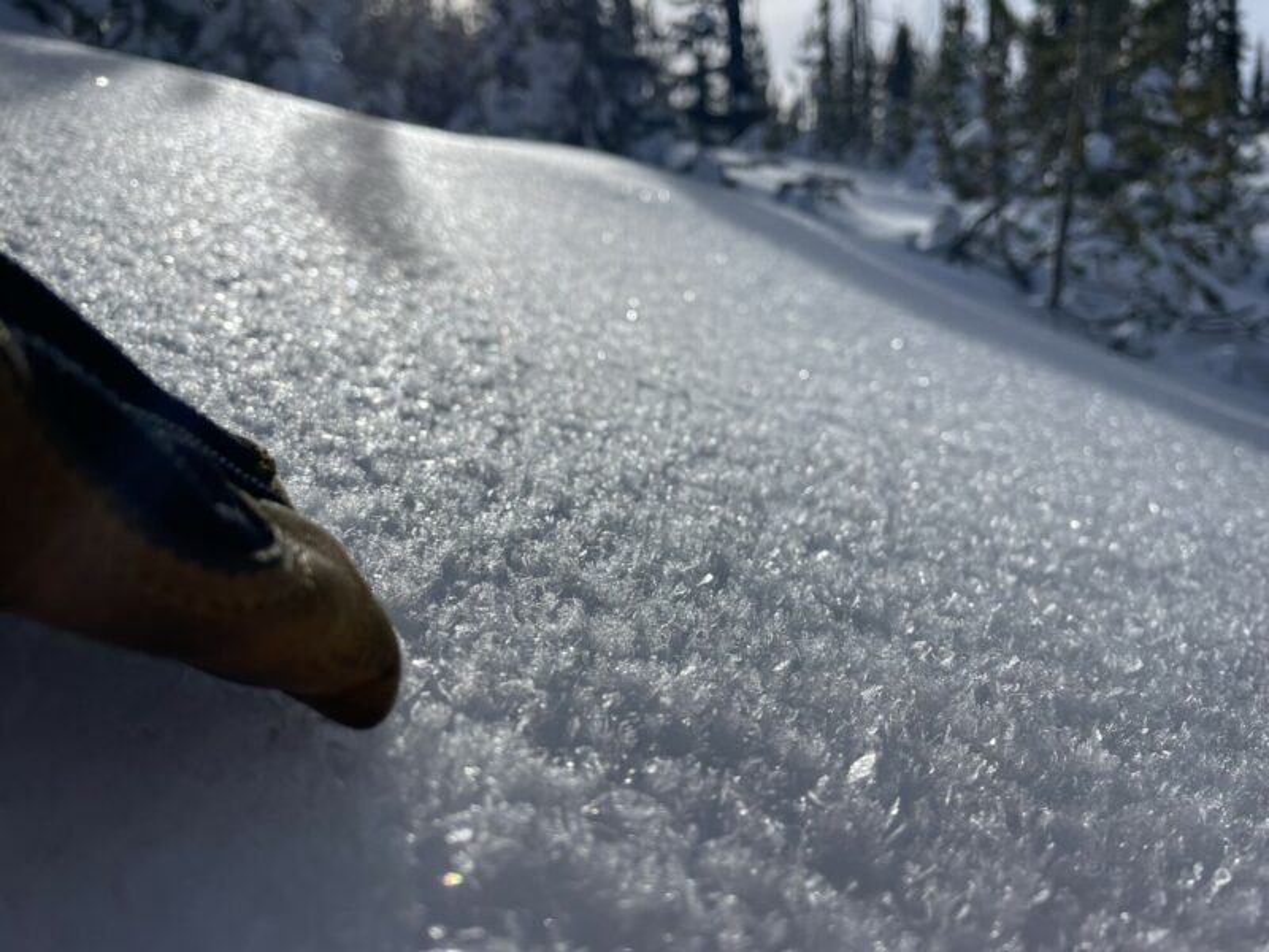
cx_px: 634
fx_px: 953
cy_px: 476
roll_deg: +0.9
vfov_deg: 53.1
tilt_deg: -9.7
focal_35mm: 26
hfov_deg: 67.3
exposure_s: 1/14925
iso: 32
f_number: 1.6
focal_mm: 4.2
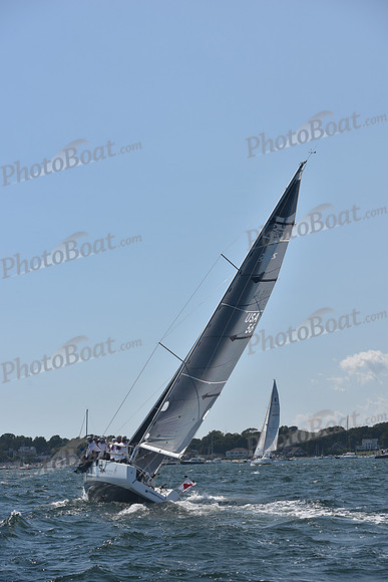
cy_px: 291
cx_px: 194
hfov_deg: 19.5
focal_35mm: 70
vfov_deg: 28.8
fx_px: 1131
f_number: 7.1
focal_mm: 70
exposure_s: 1/1000
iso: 250
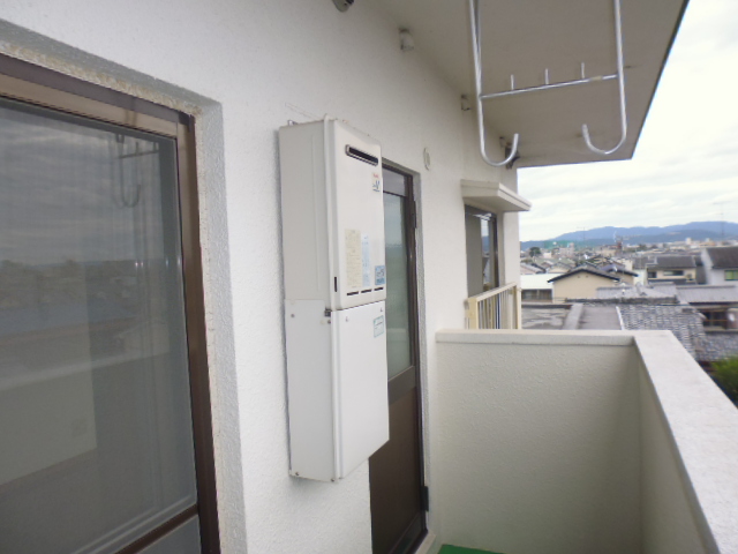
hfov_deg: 71.6
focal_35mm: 24
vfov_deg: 56.8
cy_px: 277
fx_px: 512
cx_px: 369
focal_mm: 4.3
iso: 100
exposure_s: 1/400
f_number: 2.8
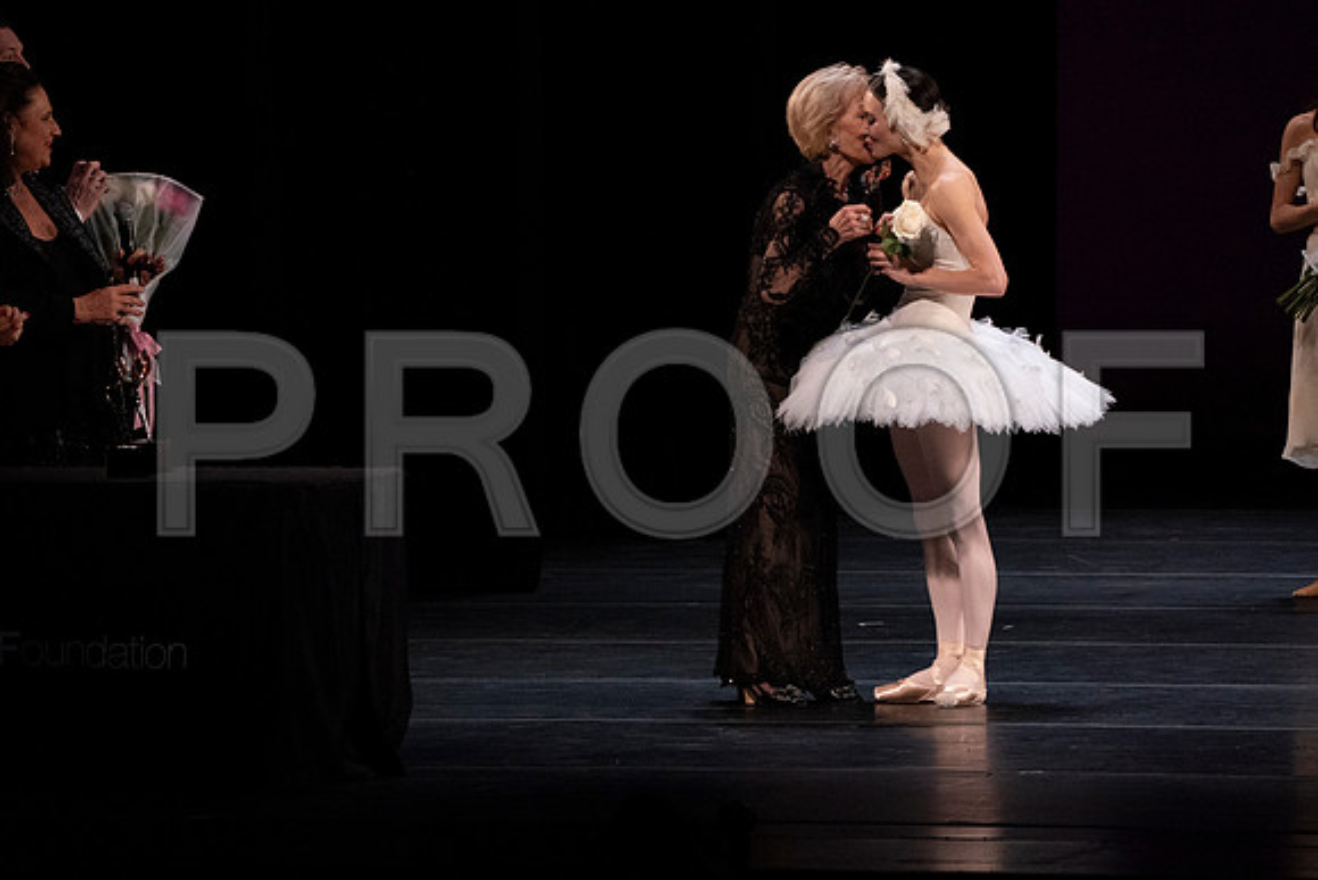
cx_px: 659
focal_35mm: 400
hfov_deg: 5.2
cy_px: 440
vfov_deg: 3.4
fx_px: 14647
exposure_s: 1/320
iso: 12800
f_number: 13
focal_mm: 400
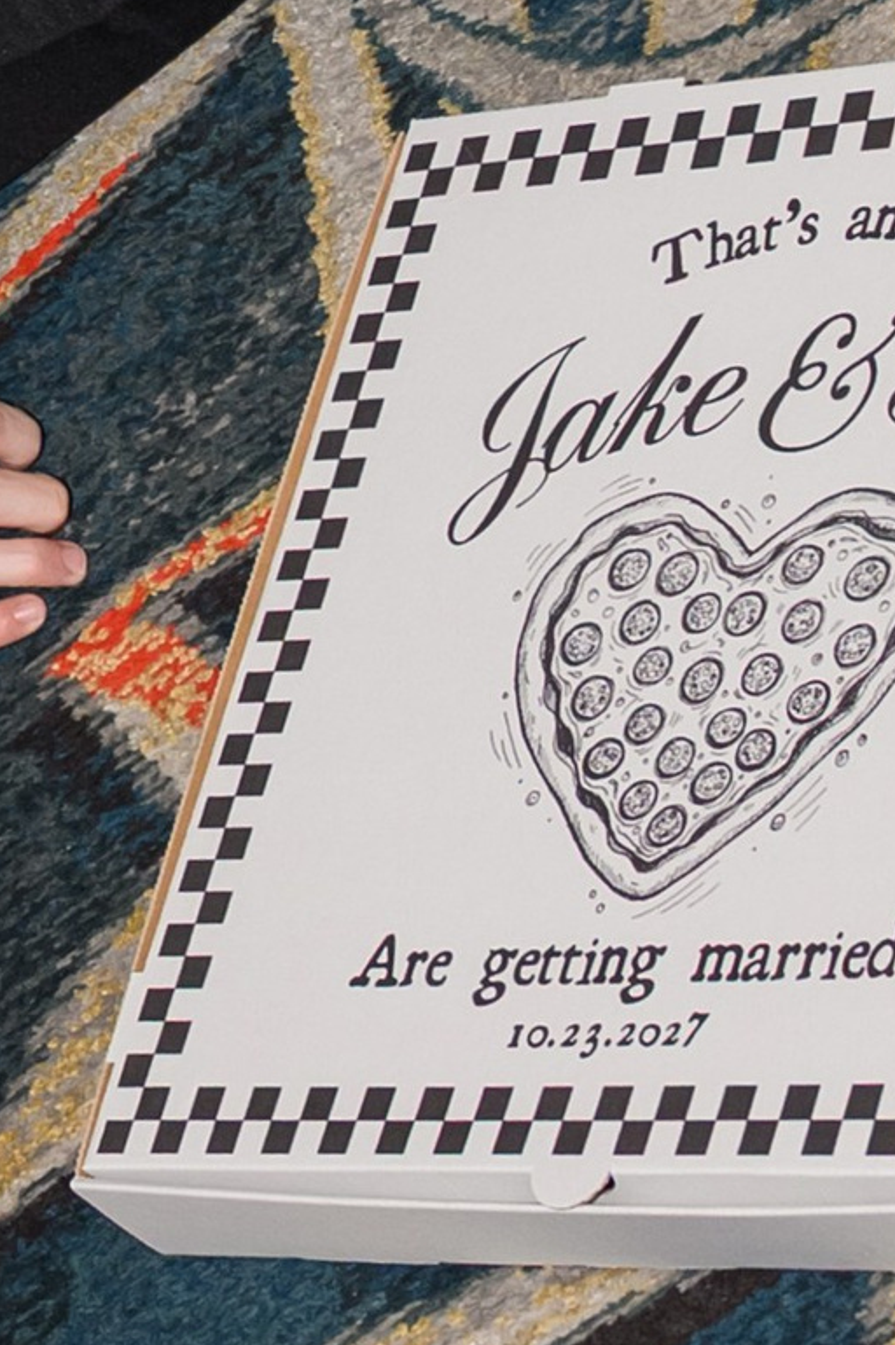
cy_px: -823
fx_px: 5230
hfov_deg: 9.7
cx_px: 21
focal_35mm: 140
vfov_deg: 13.6
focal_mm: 28
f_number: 4.5
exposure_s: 1/100
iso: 800
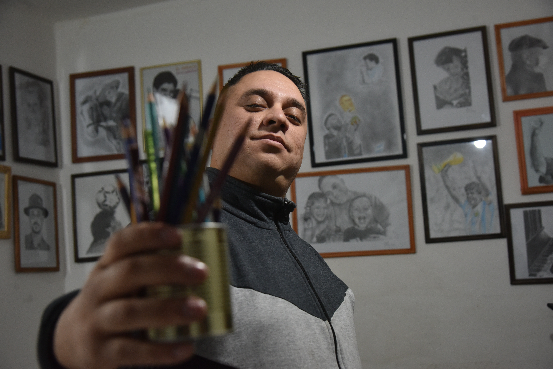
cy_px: 184
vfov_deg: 29.2
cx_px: 276
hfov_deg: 42.7
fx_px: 707
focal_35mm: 46
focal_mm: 46
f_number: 5
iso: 2000
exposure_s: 1/80
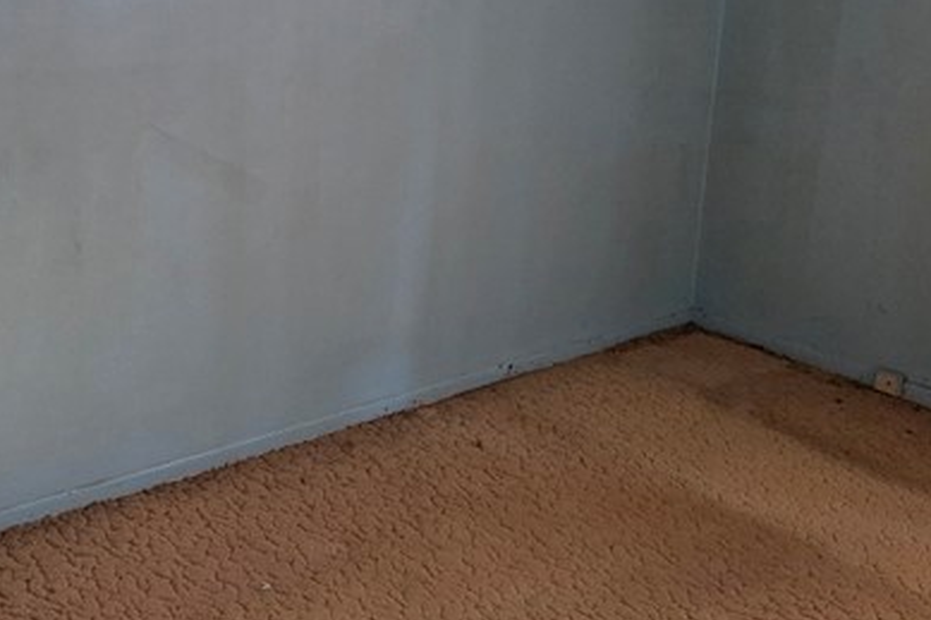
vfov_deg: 21.3
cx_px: 323
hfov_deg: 31.7
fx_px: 1628
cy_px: 124
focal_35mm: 63
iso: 800
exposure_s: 1/120
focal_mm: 5.4
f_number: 1.8
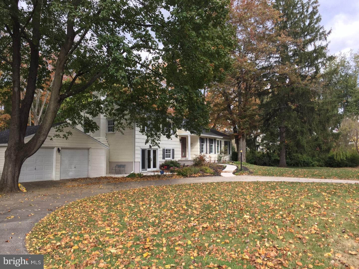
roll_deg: -0.3
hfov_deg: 61.7
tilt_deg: +4.6
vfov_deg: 48.2
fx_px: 301
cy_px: 134
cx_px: 180
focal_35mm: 29
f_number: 2.2
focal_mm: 4.15
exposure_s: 1/444
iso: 32
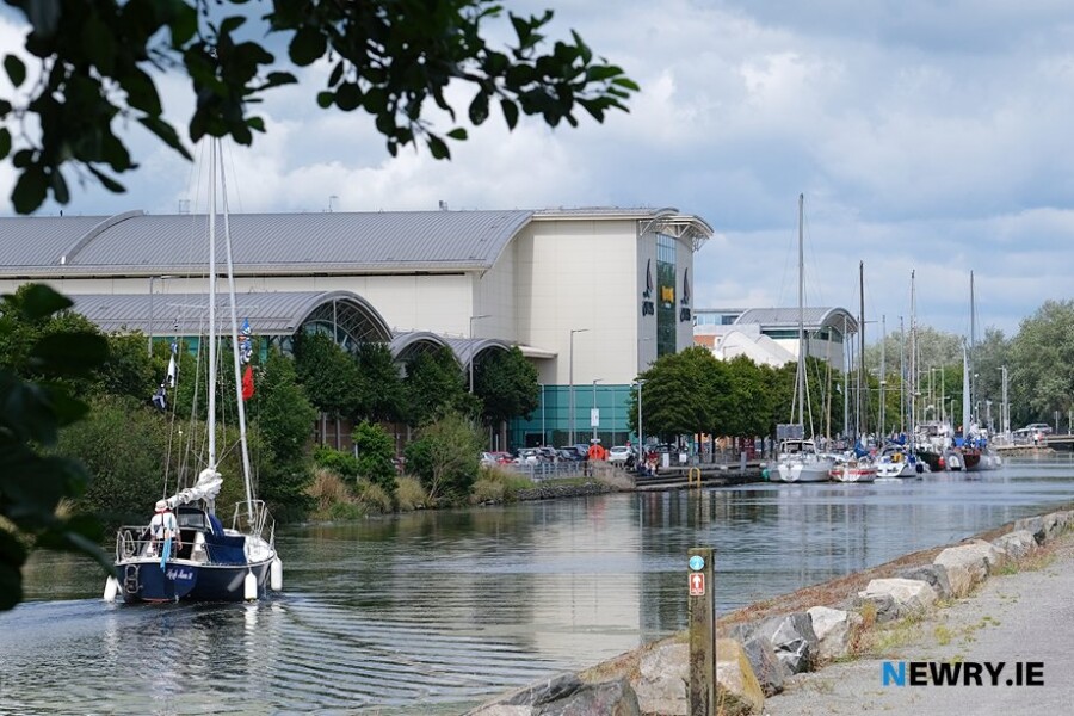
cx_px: 537
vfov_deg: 11.8
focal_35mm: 116
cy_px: 358
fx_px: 3460
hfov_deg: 17.6
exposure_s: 1/850
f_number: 8
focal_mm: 77.3
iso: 400
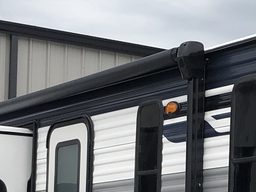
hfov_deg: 12.9
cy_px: 226
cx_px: 277
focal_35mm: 150
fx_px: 1109
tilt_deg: +1.9
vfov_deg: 9.8
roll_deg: -0.8
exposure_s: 1/1656
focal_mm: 3.99
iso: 20
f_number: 1.8
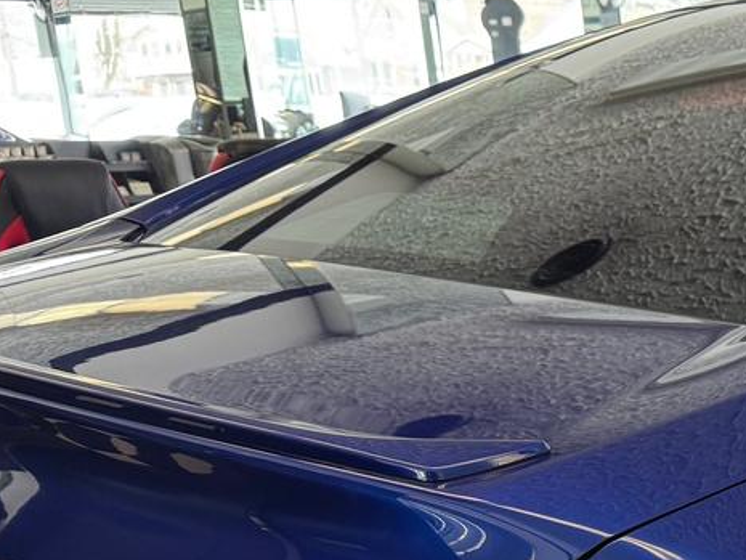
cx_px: 935
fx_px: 1423
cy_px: 745
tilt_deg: -22.0
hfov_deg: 25.7
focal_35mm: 66
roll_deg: -1.1
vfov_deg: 20.2
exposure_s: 1/120
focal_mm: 6.76
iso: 125
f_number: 1.78
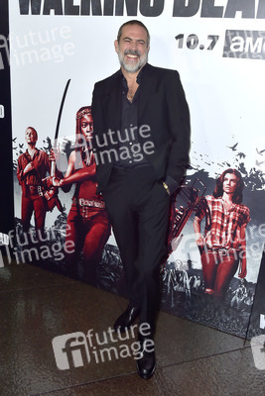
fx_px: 320
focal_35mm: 29
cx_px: 132
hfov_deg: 45.0
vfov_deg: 63.6
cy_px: 198
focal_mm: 29
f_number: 5.6
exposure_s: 1/200
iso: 400
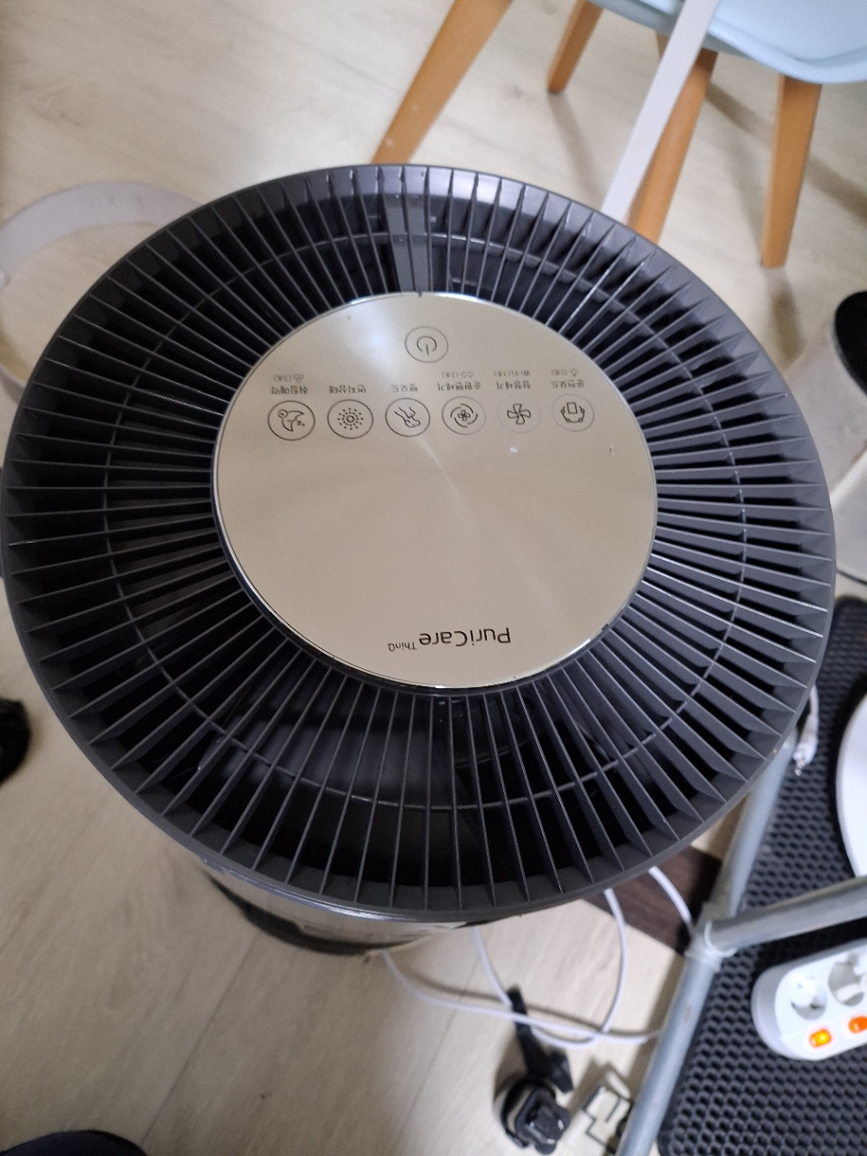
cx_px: 434
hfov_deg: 54.9
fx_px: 835
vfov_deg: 69.4
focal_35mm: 25
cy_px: 578
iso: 320
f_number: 1.8
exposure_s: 1/40
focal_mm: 5.23
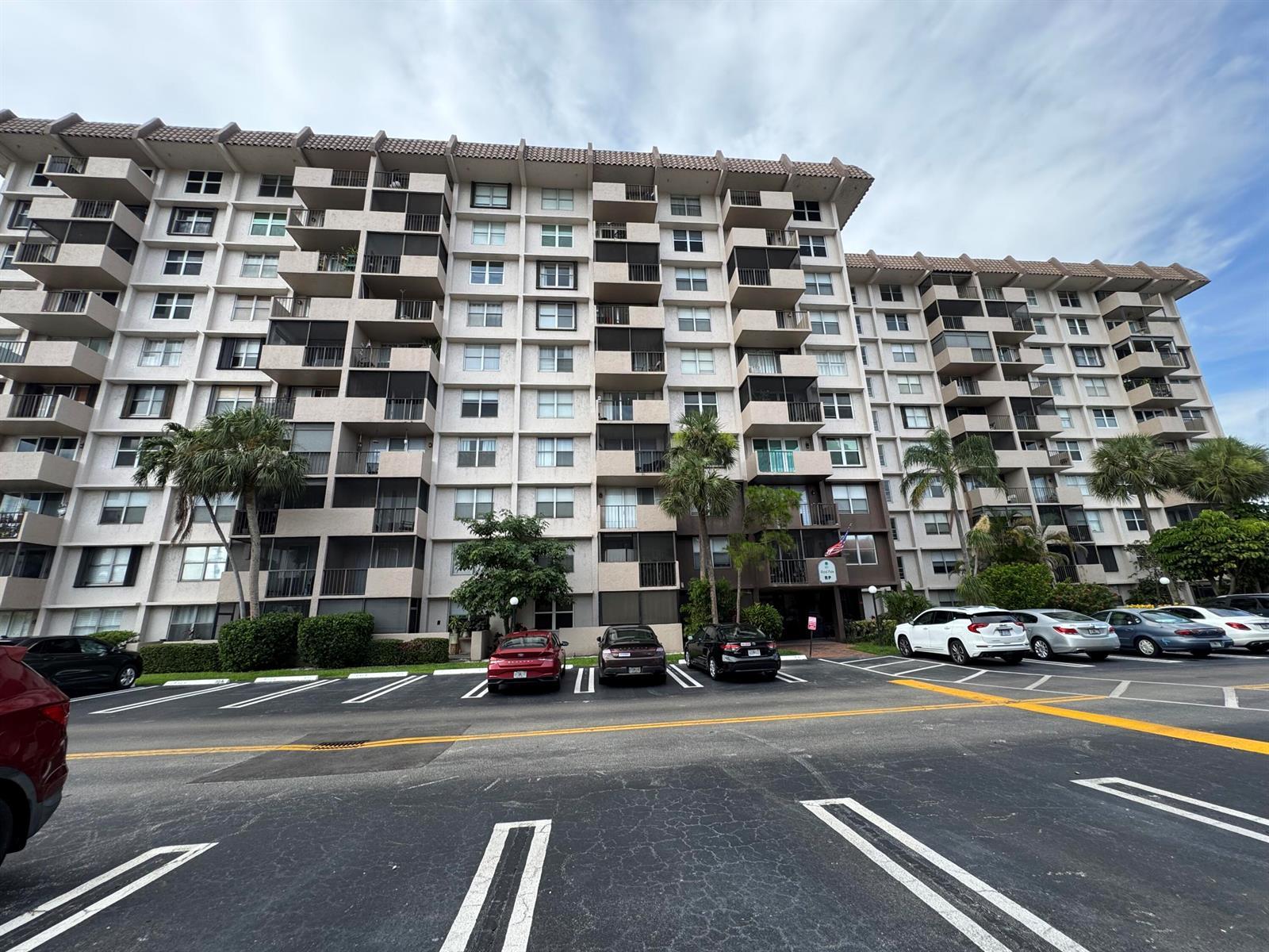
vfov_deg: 85.7
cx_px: 634
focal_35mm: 14
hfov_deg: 102.1
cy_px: 476
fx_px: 513
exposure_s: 1/620
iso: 40
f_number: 2.2
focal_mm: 2.22
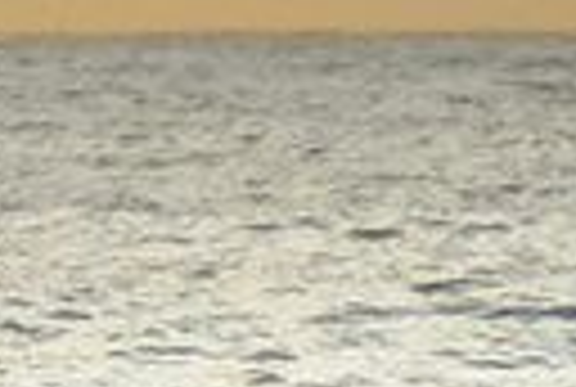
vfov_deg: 0.6
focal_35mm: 2487
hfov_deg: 0.8
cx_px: 365
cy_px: 840
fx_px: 39885
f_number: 5.6
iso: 720
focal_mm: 400
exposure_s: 1/2000
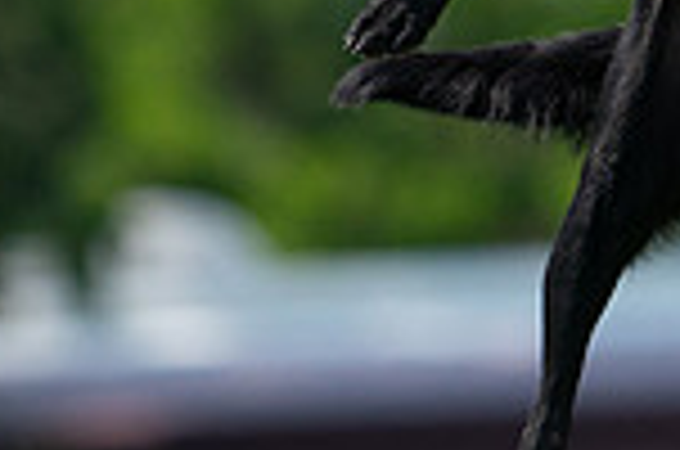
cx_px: 554
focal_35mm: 1448
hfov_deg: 1.4
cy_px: -173
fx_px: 27293
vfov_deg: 0.9
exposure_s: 1/4000
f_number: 6.3
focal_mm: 376
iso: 1250
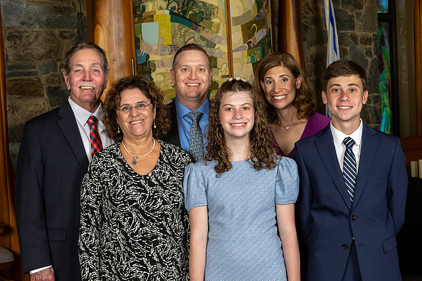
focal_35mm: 65
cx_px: 211
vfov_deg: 21.0
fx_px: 758
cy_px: 124
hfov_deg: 31.1
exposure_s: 1/200
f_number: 8
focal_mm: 38
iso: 640
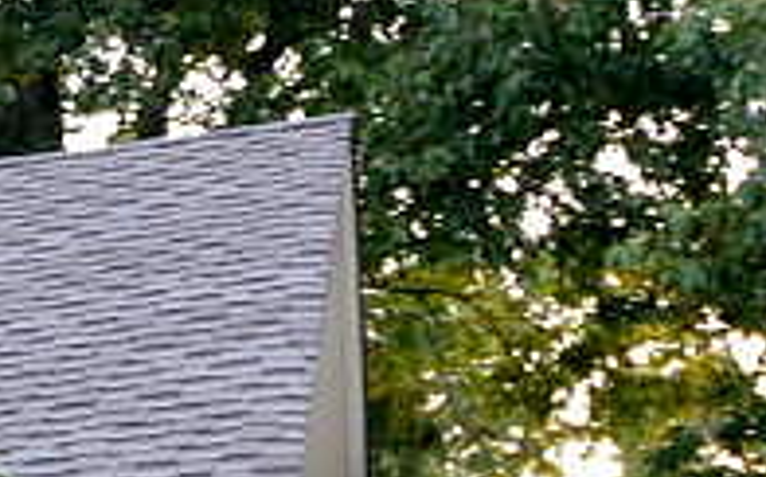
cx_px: -1383
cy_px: 1138
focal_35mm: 180
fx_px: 3753
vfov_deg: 6.9
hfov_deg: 9.6
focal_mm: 20
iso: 400
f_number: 6.3
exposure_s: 1/60
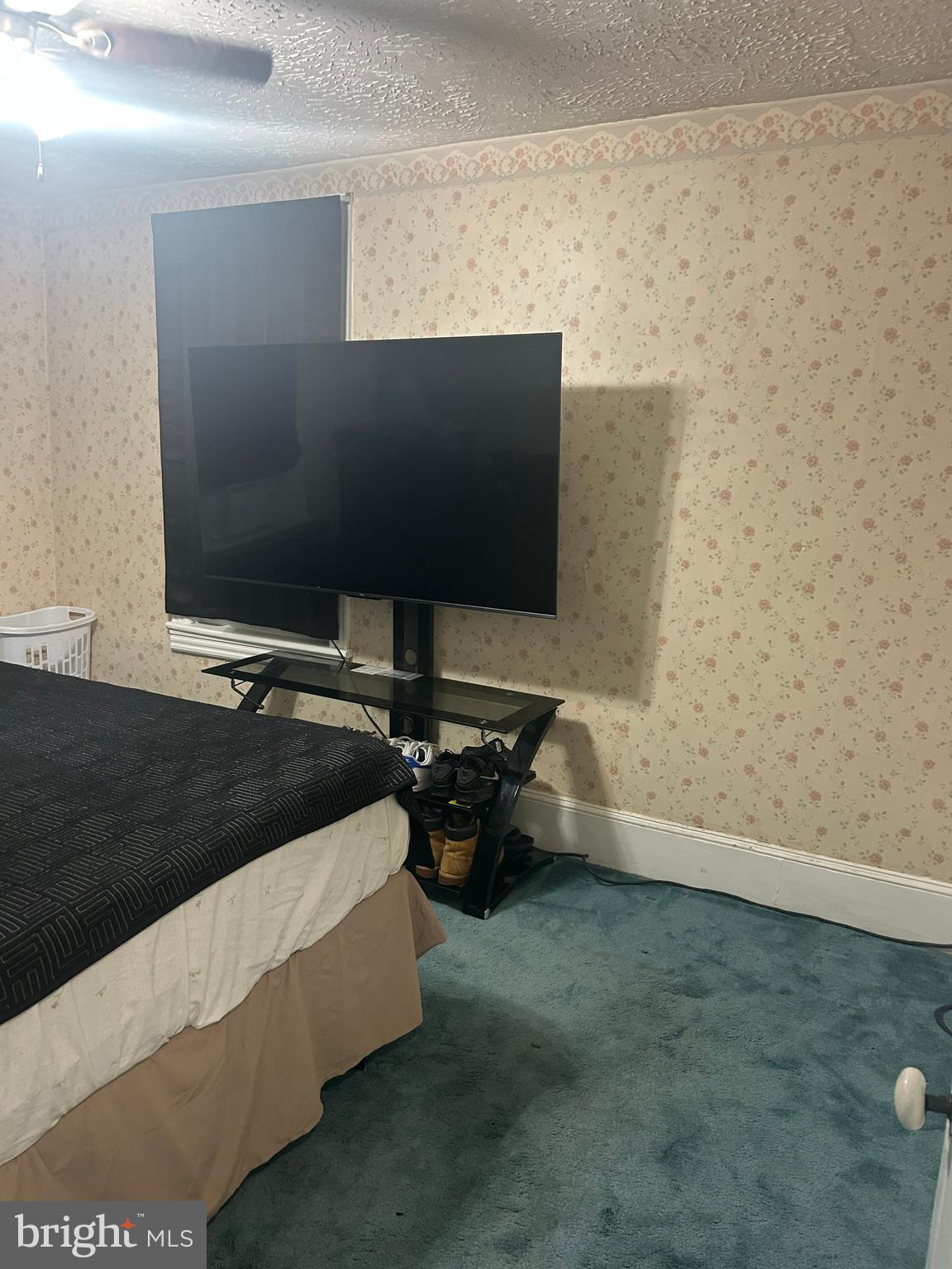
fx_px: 953
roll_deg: -2.2
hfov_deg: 53.1
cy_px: 634
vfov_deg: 67.3
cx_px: 476
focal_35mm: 26
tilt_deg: -8.9
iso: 200
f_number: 1.5
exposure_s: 1/60
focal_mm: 5.7
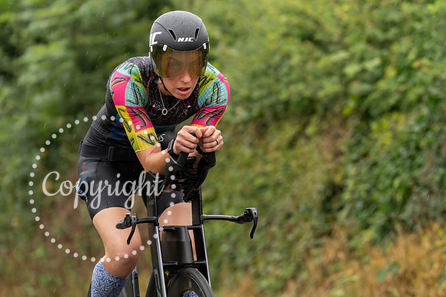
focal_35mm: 309
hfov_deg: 6.7
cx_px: 276
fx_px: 3824
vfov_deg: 4.5
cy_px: 141
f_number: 3.2
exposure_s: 1/400
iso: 320
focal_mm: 176
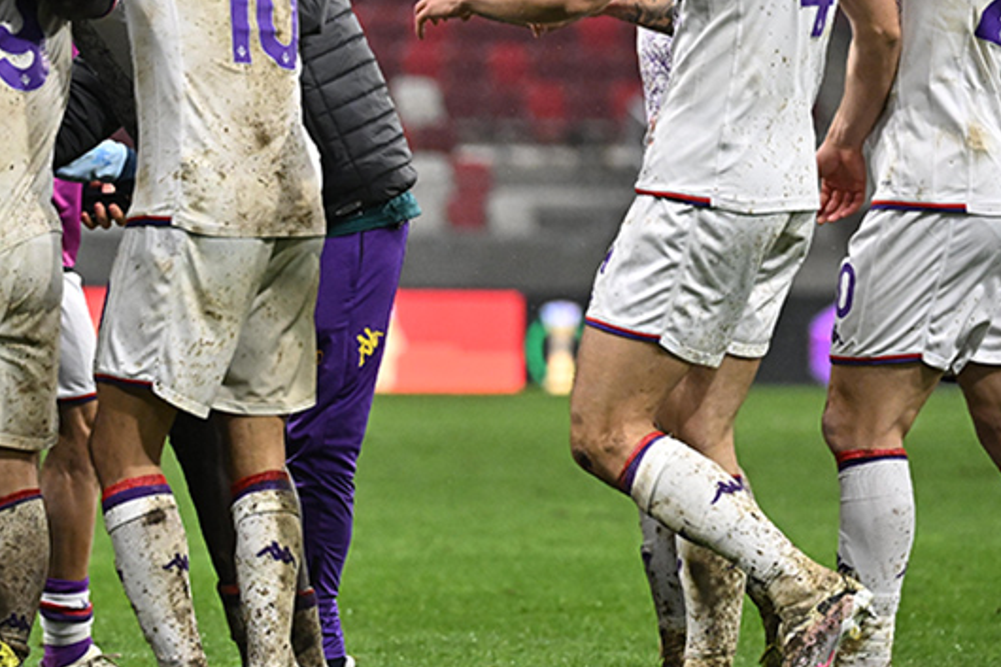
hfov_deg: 4.5
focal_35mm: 453
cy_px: 202
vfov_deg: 3.0
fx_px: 12591
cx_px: -21
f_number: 4
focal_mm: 200
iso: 4000
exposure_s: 1/1600
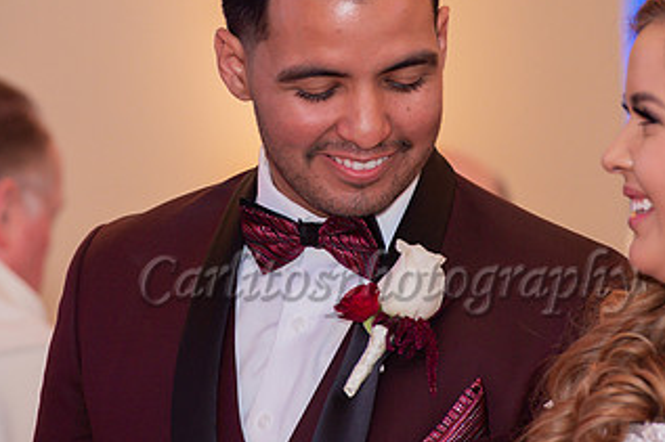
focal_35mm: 366
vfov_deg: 3.8
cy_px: 75
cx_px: 382
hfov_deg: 5.6
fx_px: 6757
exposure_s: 1/60
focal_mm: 200
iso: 1250
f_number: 4.5
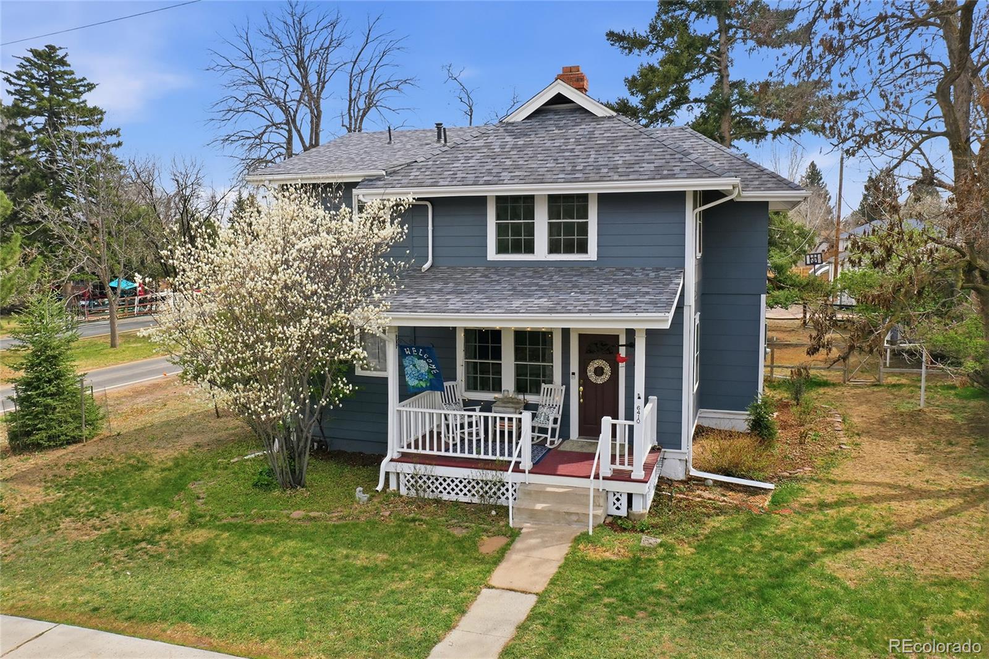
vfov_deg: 46.4
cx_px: 494
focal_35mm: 28
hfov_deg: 65.5
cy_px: 330
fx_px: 769
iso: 100
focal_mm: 10.3
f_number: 5.6
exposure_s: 1/320
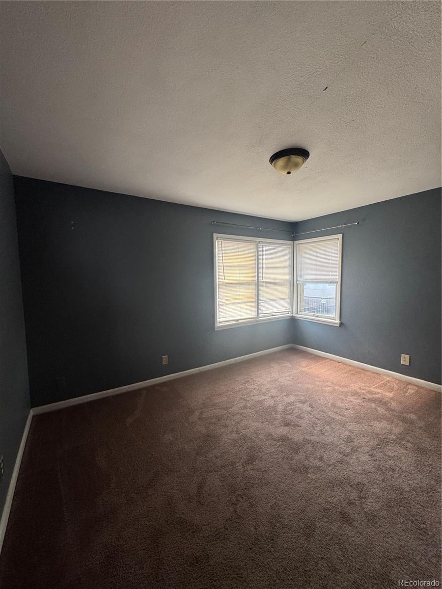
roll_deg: +0.4
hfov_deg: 85.7
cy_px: 294
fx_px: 238
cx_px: 221
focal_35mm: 14
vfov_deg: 102.1
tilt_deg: -4.5
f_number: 2.2
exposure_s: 1/99
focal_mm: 2.22
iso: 200
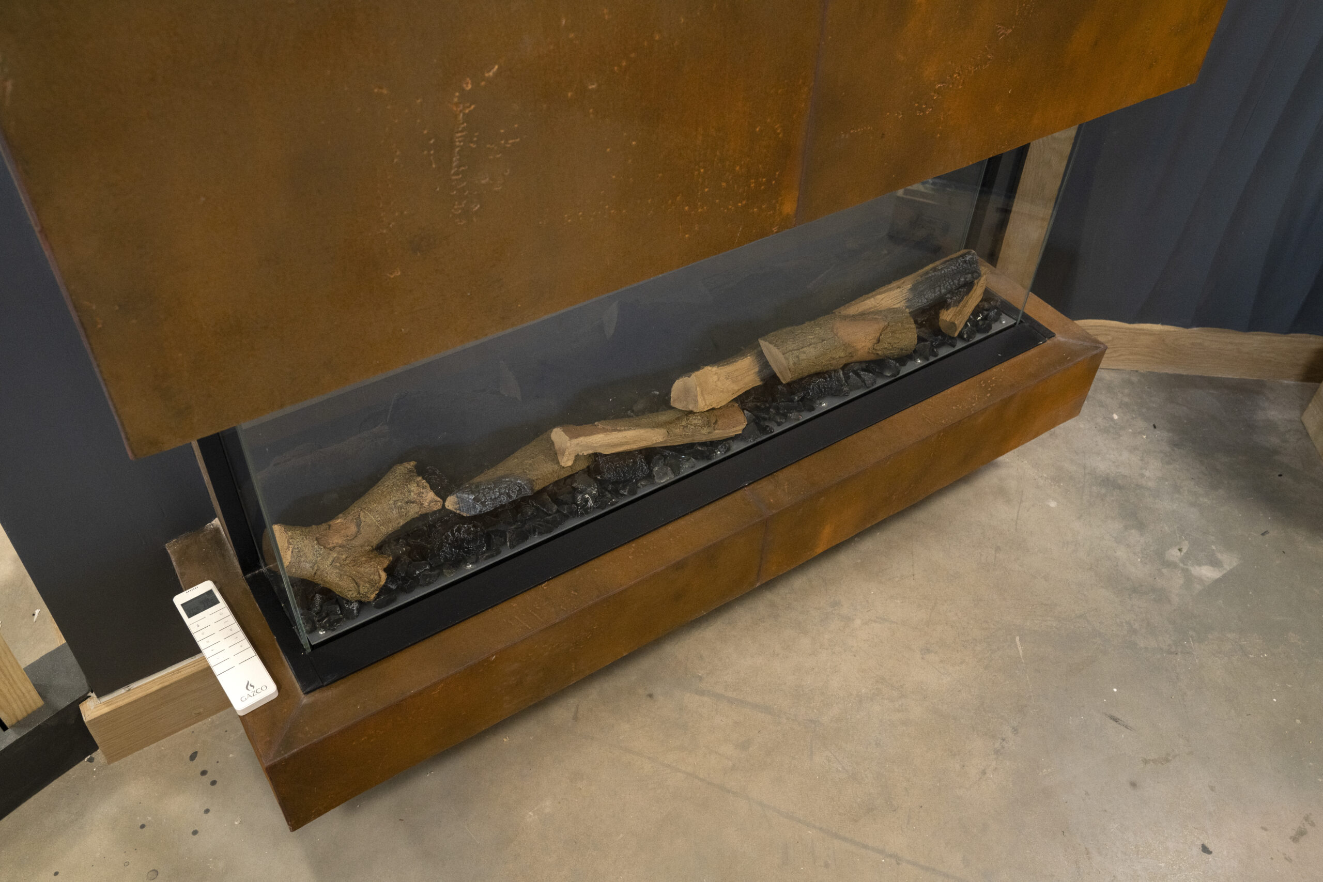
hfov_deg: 61.9
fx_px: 1102
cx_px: 662
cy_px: 441
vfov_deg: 43.6
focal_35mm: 30
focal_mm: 30
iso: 2000
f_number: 6.3
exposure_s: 1/80
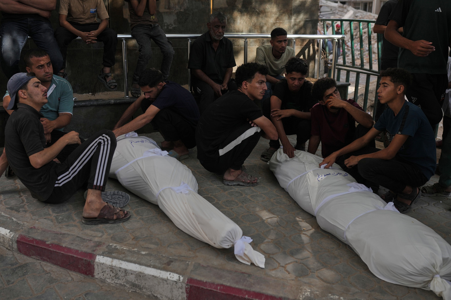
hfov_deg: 54.4
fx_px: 438
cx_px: 226
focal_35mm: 35
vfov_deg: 37.8
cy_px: 150
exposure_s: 1/2500
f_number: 3.2
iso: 320
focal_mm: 35
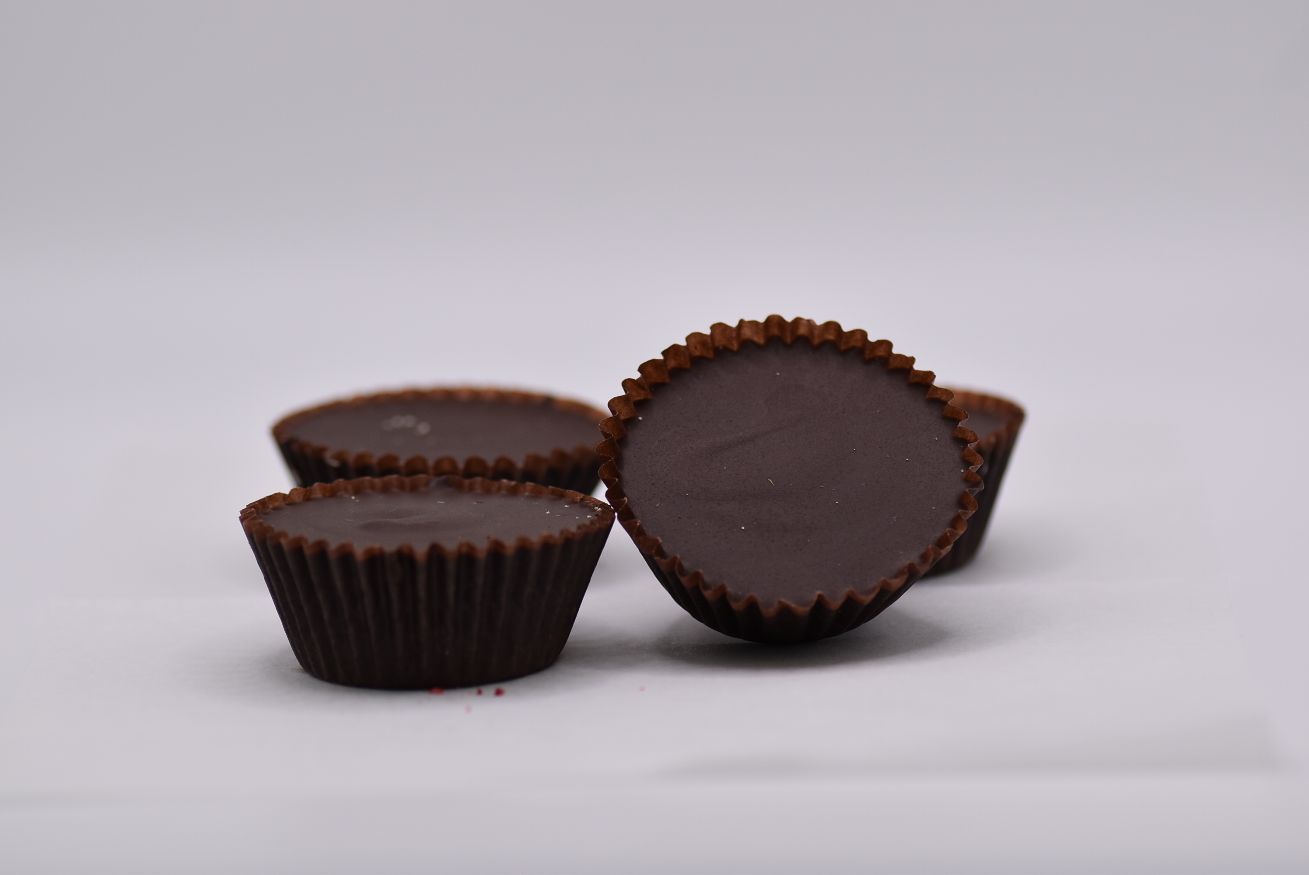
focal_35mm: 150
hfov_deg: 13.7
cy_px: 438
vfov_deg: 9.2
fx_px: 5458
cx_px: 654
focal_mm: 100
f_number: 5.6
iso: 250
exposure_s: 1/500
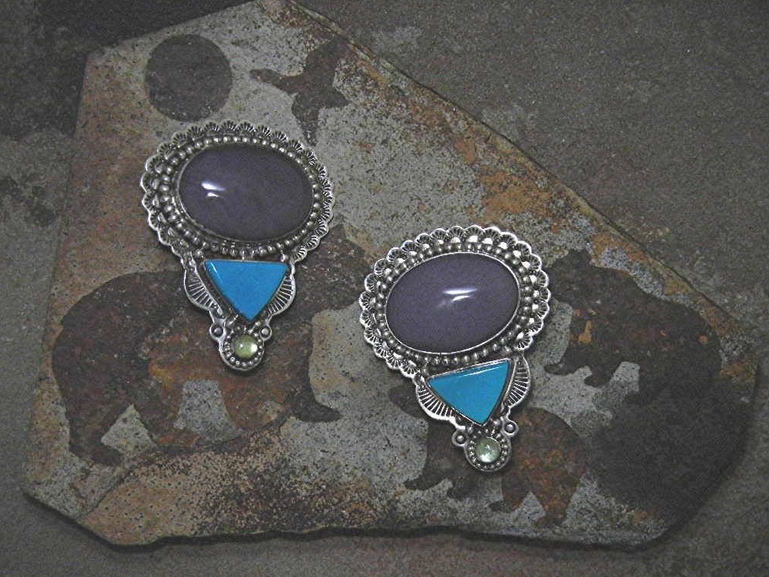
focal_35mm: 46
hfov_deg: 41.2
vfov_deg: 31.5
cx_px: 377
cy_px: 291
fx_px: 1022
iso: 800
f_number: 7.6
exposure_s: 1/30
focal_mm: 8.1
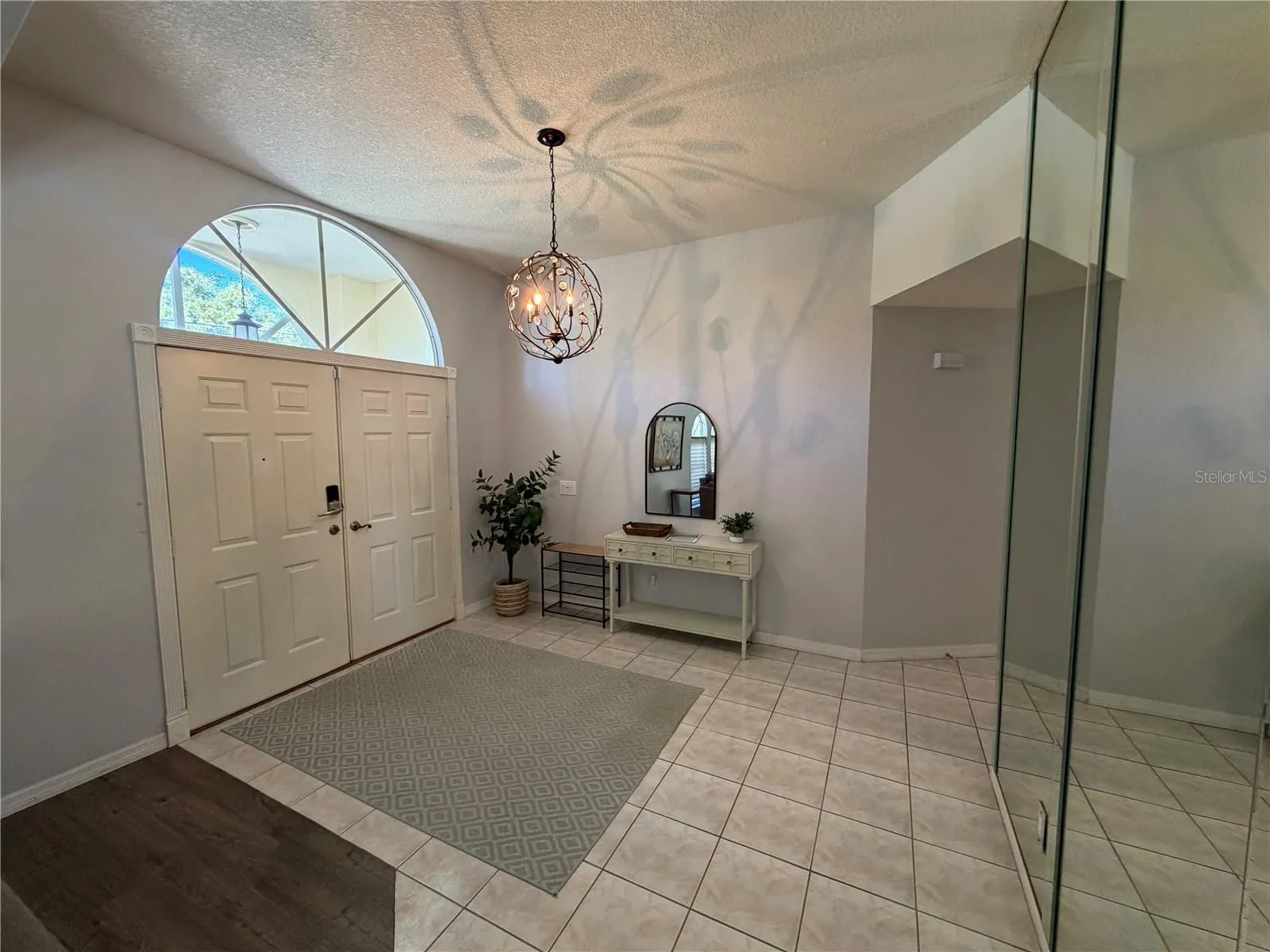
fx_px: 514
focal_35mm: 14
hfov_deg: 102.1
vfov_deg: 85.7
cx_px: 635
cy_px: 476
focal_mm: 2.22
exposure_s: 1/60
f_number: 2.2
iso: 320
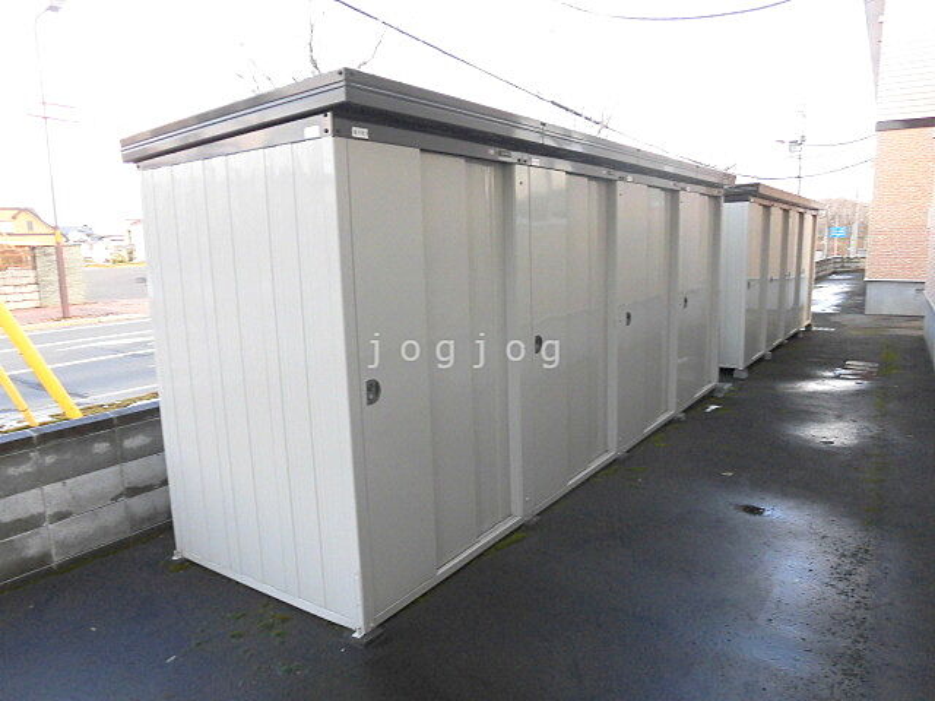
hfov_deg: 71.6
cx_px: 468
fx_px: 648
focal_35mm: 24
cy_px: 350
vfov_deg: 56.8
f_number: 3.1
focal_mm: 4.3
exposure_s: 1/100
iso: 100
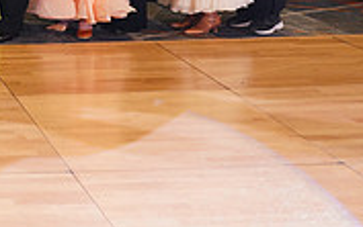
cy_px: -136
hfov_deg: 18.4
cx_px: -183
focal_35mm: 100
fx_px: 990
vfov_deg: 12.3
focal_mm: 30
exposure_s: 1/160
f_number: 4.5
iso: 2000
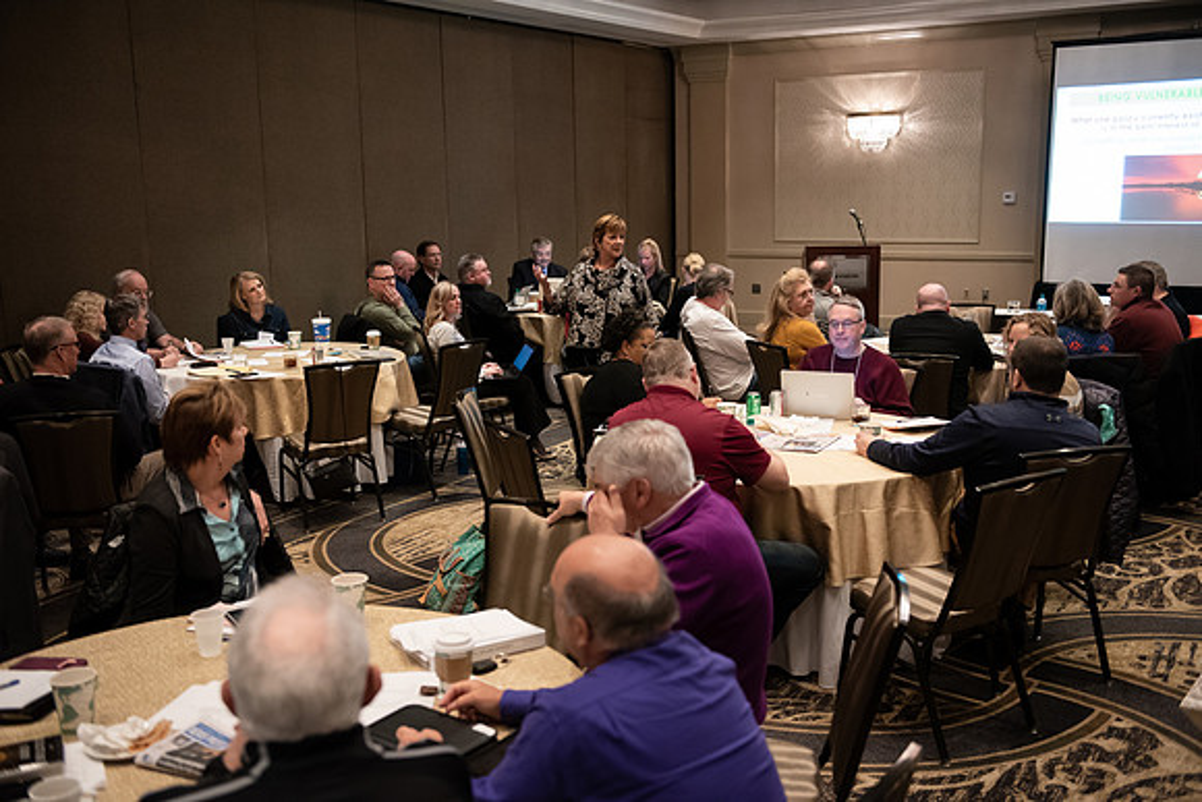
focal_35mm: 38
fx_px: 1269
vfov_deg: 35.1
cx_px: 601
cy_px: 401
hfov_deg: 50.7
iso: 5000
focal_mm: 38
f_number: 3.2
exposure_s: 1/160
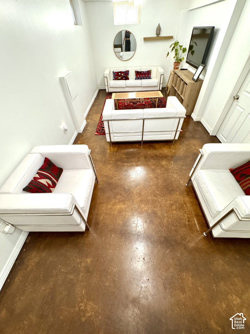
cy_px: 167
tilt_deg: -46.5
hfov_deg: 85.7
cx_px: 125
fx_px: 135
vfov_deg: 102.1
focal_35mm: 14
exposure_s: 1/60
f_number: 2.2
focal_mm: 2.22
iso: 250
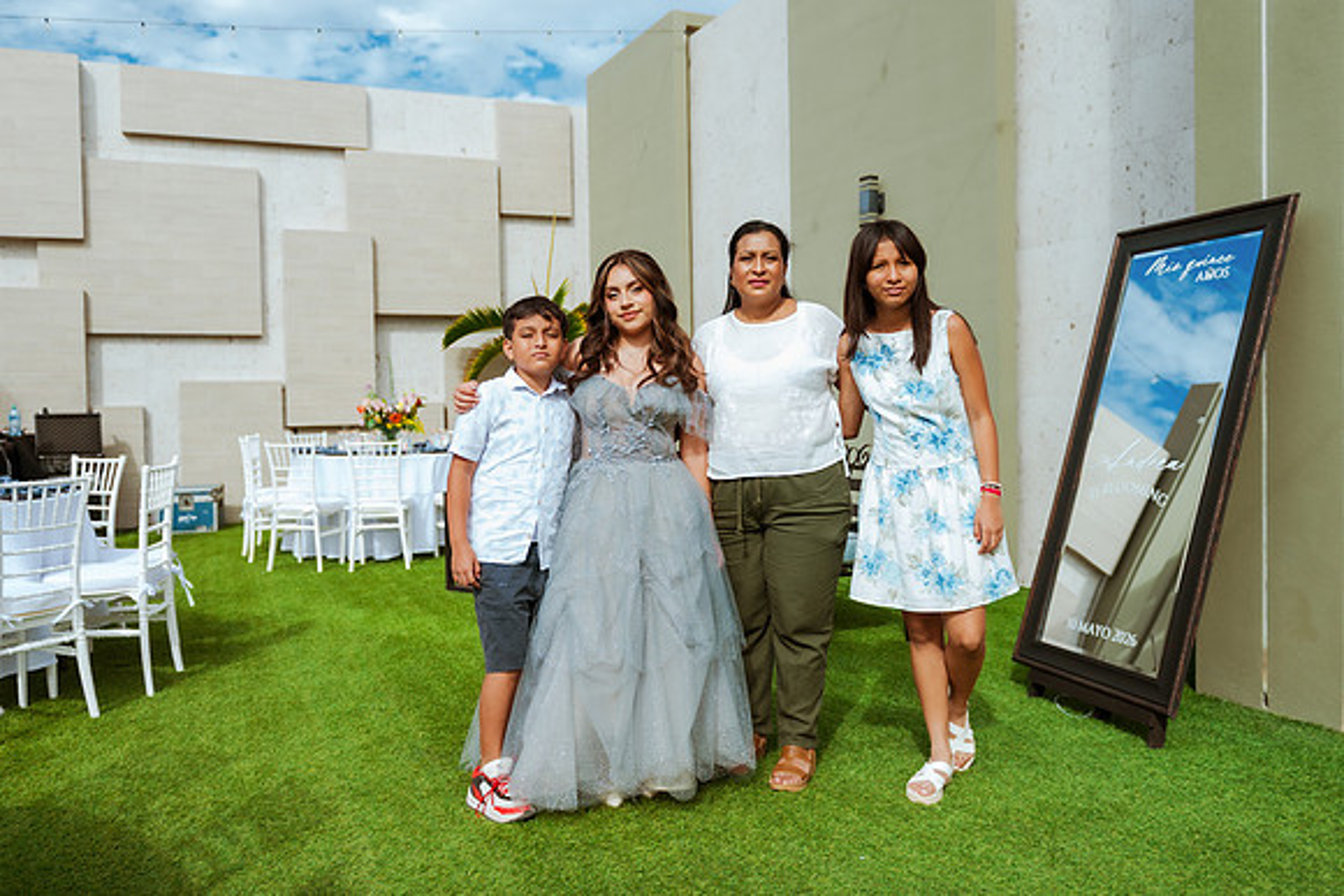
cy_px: 436
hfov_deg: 63.7
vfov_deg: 45.0
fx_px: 1082
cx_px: 654
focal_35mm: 29
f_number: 2.8
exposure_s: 1/1000
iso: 100
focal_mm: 24
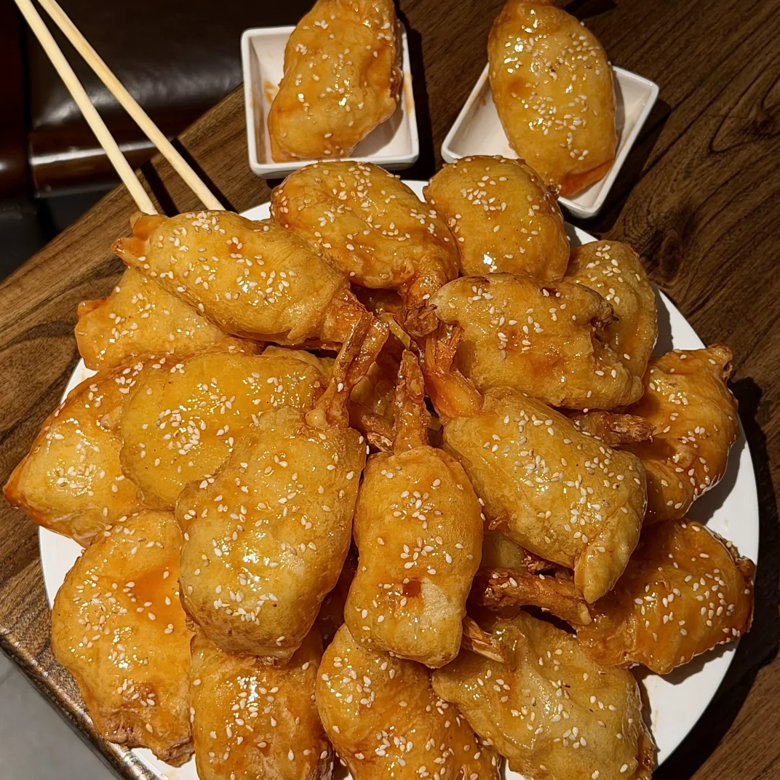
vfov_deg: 30.0
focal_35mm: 57
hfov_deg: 30.0
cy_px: 396
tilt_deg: -65.5
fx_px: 1453
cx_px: 392
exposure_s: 1/100
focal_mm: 6.76
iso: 64
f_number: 1.78
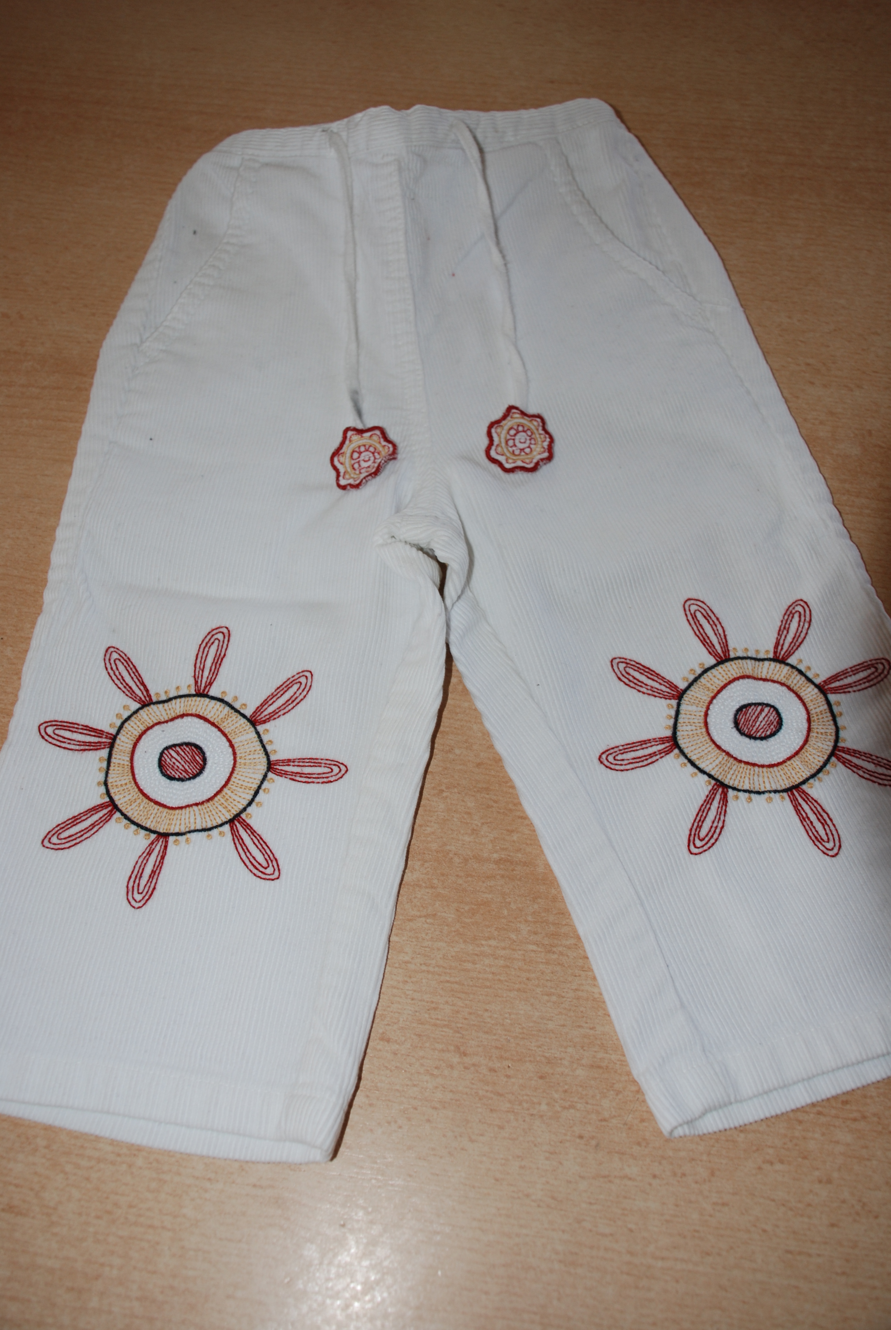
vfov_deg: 57.2
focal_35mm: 33
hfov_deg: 40.1
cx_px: 446
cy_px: 665
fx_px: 1222
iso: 200
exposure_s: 1/60
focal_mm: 22
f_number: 3.8
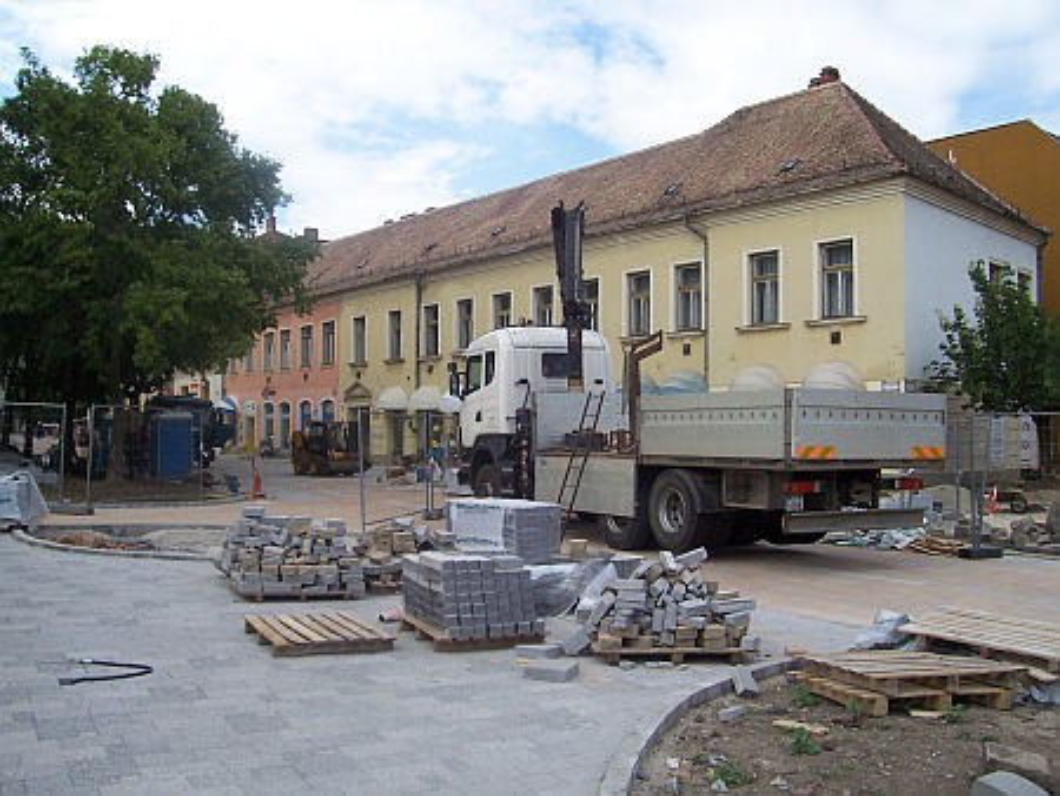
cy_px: 398
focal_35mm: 34
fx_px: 1042
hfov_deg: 53.9
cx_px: 530
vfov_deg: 41.8
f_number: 5.6
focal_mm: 5.6
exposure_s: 1/350
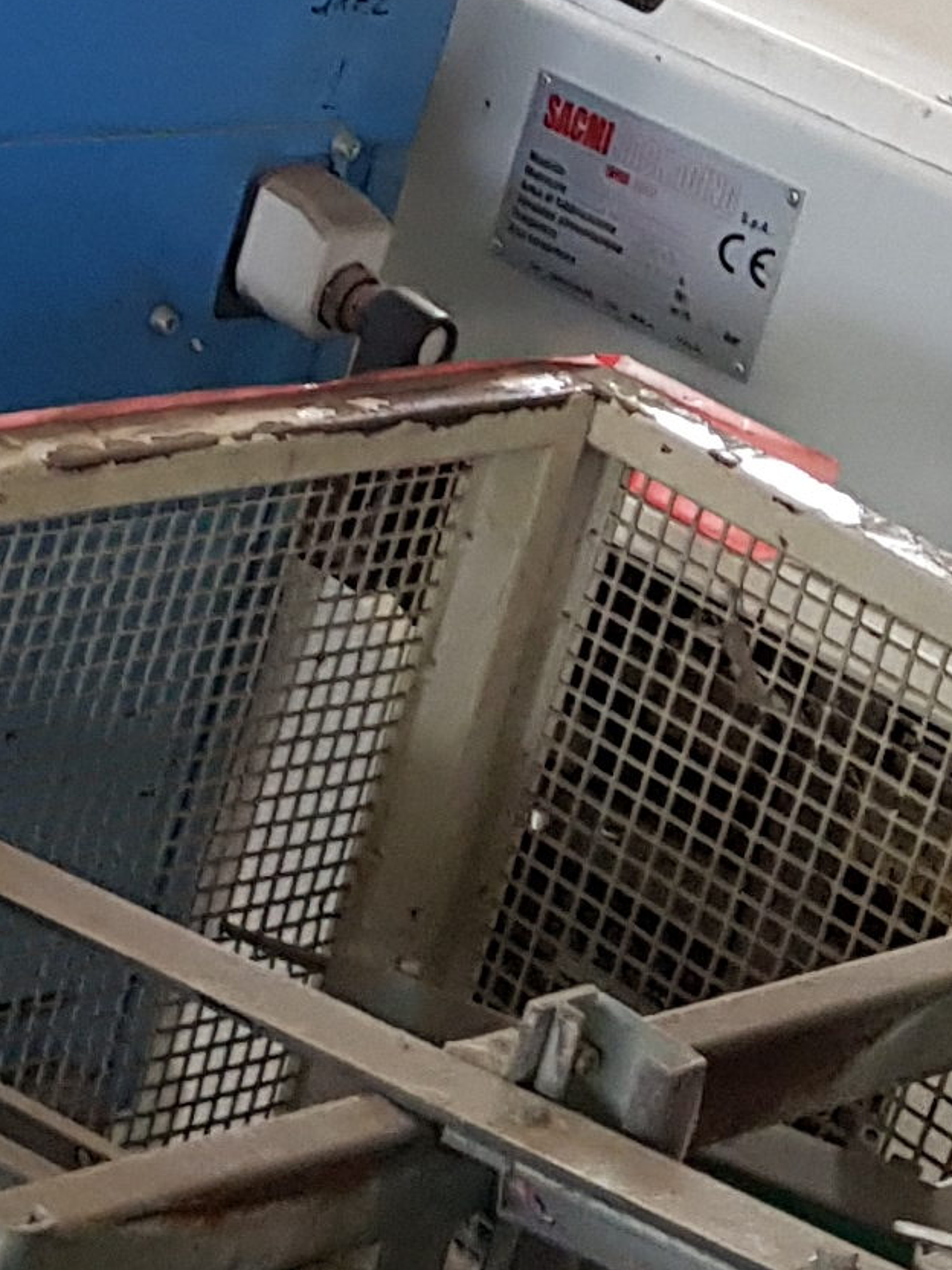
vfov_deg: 14.9
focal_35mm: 126
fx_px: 4620
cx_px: -1091
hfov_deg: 10.6
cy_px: -388
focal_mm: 4.2
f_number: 1.7
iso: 200
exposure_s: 1/33
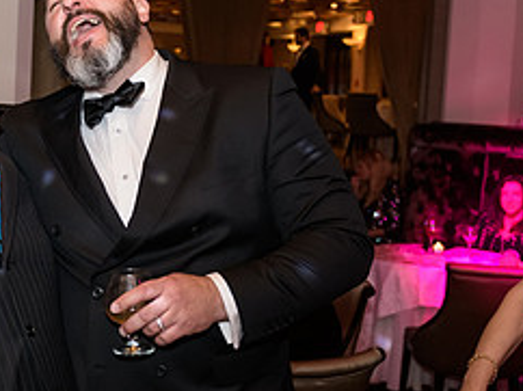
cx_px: 93
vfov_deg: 24.4
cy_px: 174
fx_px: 906
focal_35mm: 60
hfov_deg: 31.3
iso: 1600
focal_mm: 26
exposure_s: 1/125
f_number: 3.2
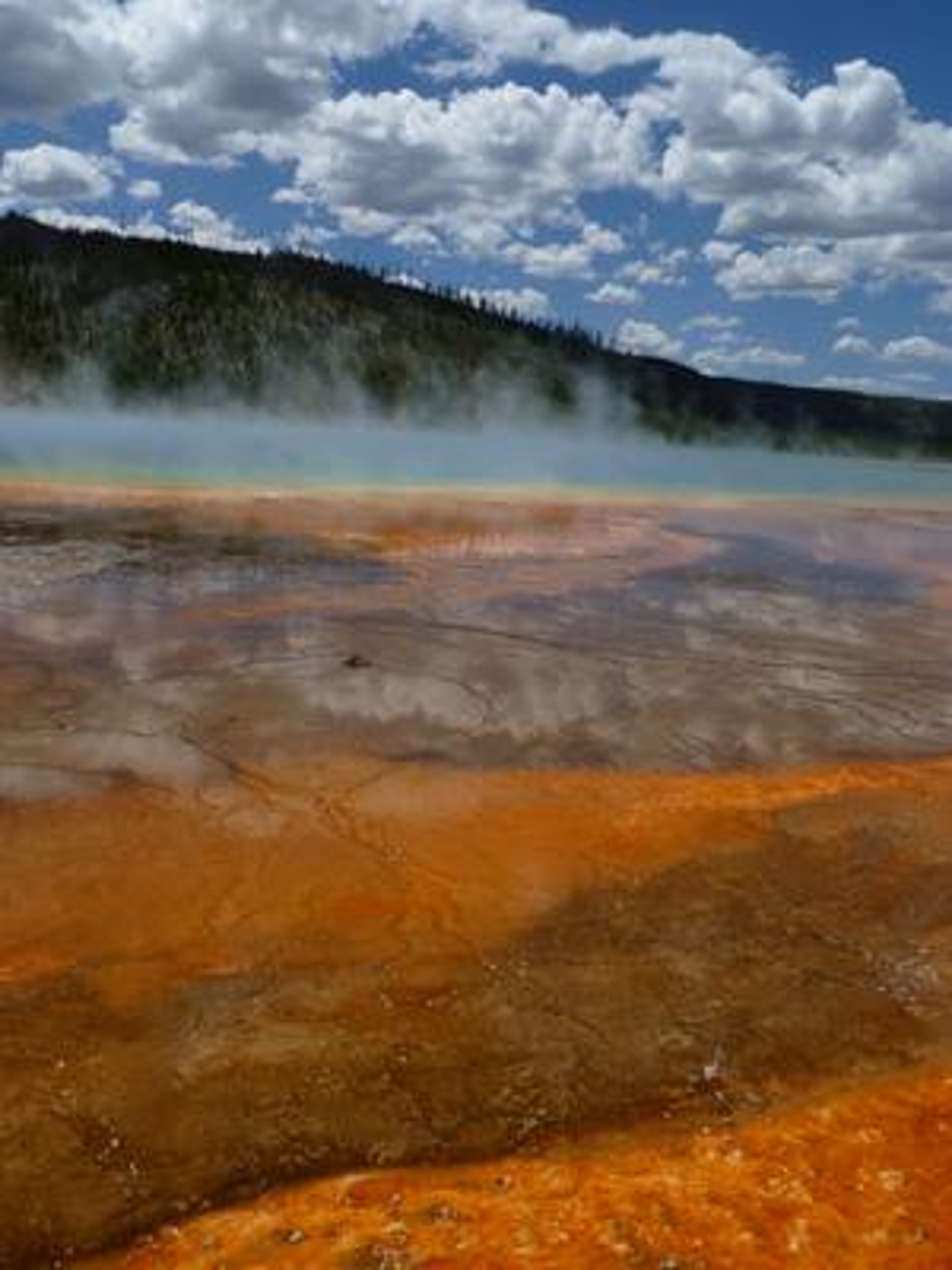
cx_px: 476
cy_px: 635
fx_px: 1027
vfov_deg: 63.4
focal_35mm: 28
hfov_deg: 49.7
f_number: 10
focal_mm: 5
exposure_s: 1/250
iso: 80
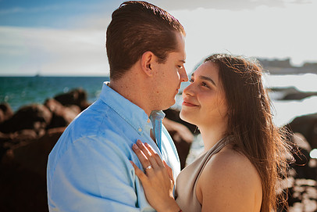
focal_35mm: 50
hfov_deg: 39.1
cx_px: 214
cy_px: 151
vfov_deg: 26.8
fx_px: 440
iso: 50
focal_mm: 35
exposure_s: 1/1600
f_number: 1.8
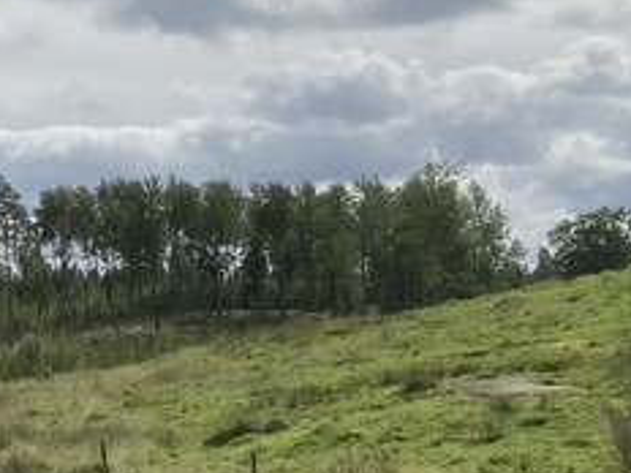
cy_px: 424
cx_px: -11
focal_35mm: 116
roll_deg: +0.1
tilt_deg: -1.6
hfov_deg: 16.6
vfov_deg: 12.7
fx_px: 2115
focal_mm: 3.99
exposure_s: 1/4000
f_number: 1.8
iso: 20
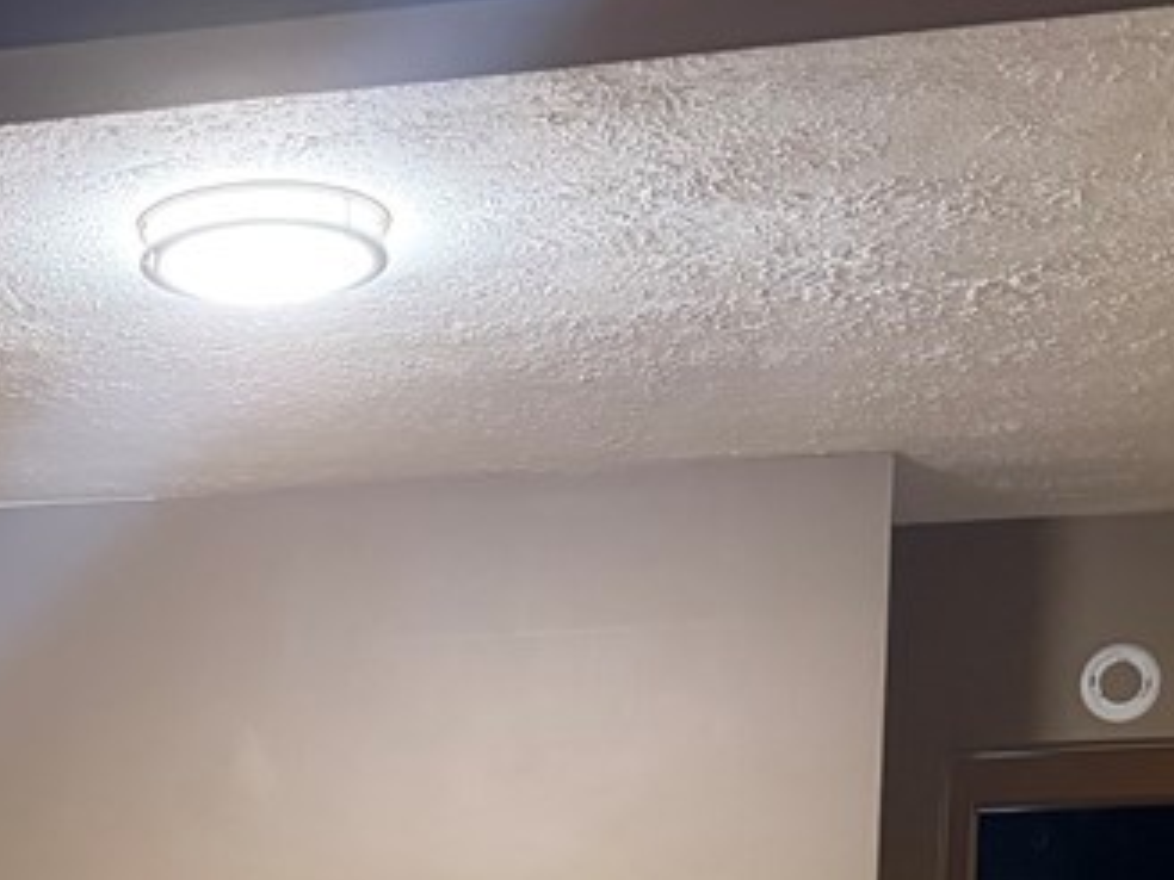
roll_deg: -0.1
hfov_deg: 25.4
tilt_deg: -5.4
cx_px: 200
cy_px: 1345
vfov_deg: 17.5
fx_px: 2544
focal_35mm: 75
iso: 500
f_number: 1.78
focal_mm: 6.76
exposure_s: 1/60
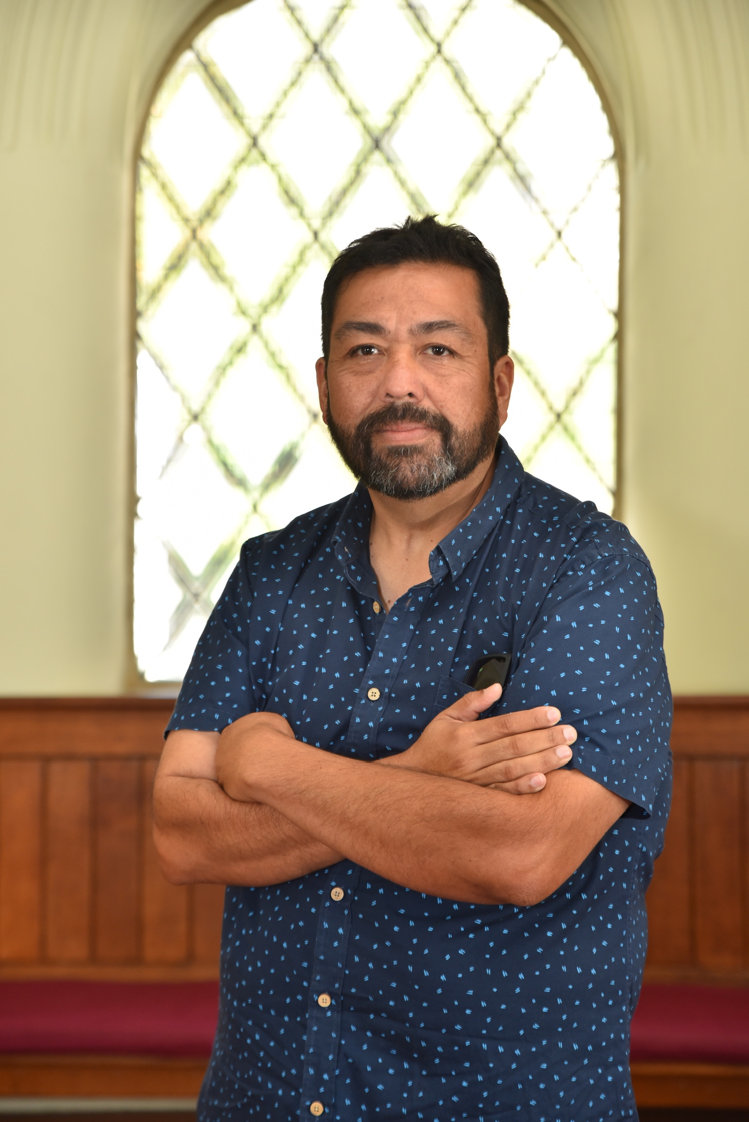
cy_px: 561
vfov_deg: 36.2
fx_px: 1715
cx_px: 374
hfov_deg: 24.6
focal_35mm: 55
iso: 500
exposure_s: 1/160
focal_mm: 55
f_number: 4.5
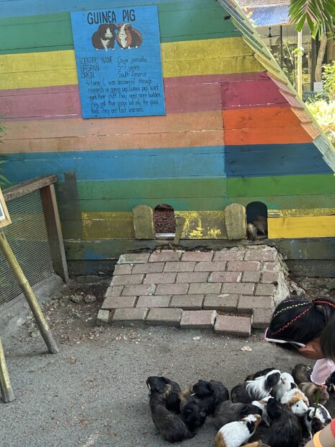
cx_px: 230
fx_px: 555
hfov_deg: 33.2
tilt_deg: -16.4
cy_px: 292
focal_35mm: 43
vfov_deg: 43.3
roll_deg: +3.1
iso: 125
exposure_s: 1/118
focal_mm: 5.7
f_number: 1.5
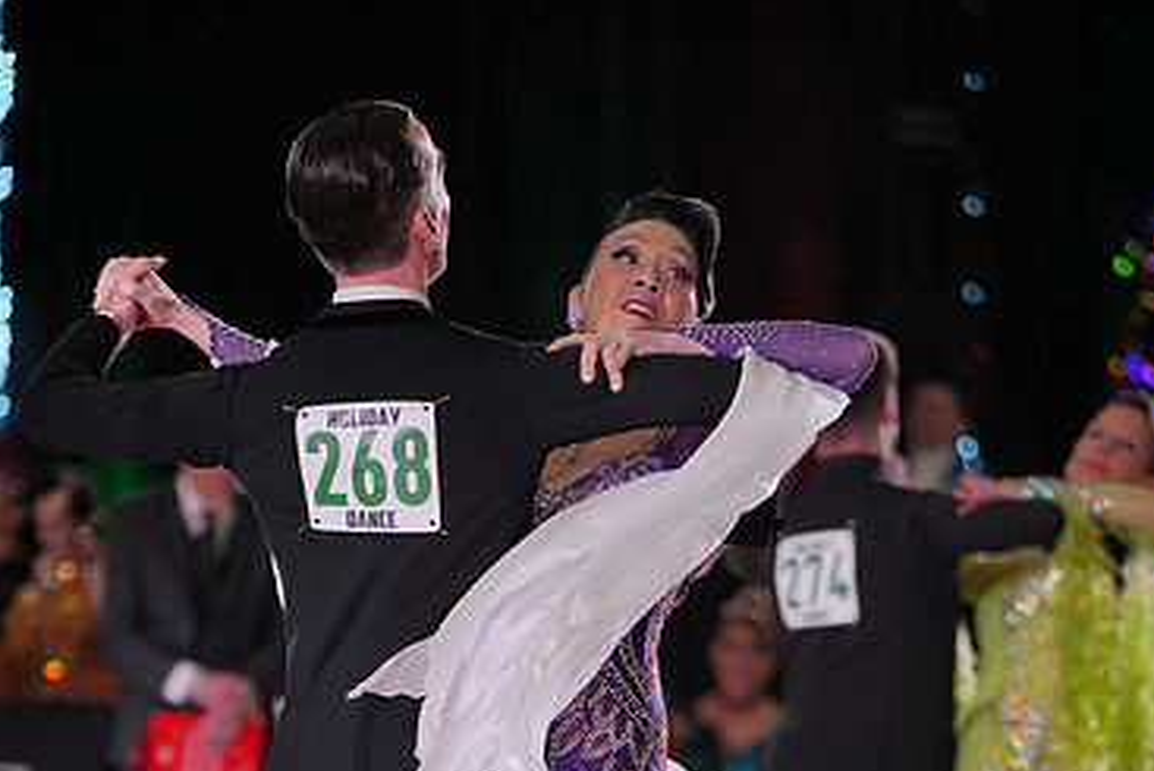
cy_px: 903
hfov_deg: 10.1
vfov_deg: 6.7
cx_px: 555
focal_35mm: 204
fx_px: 6542
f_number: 2.8
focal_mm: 129
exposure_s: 1/500
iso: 640
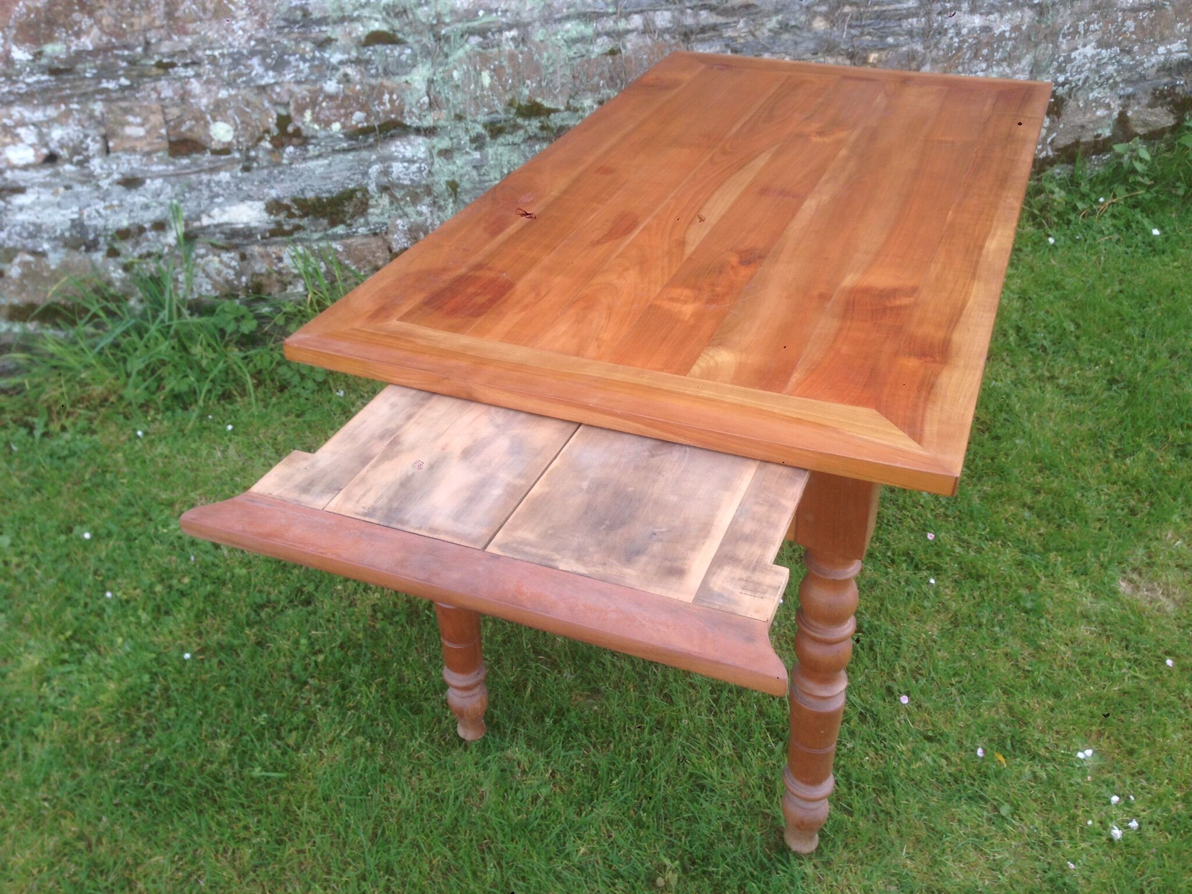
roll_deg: -1.6
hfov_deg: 55.4
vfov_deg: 42.9
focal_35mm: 33
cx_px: 596
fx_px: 1136
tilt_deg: -37.1
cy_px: 447
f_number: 2.4
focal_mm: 4.12
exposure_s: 1/206
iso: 50
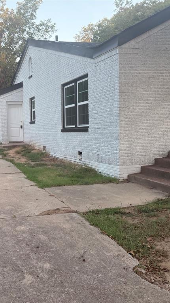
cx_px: 6
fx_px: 281
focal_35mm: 35
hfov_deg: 31.5
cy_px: 152
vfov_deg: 56.6
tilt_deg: -4.9
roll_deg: +2.5
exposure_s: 1/167
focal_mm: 6.76
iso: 160
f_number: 1.78
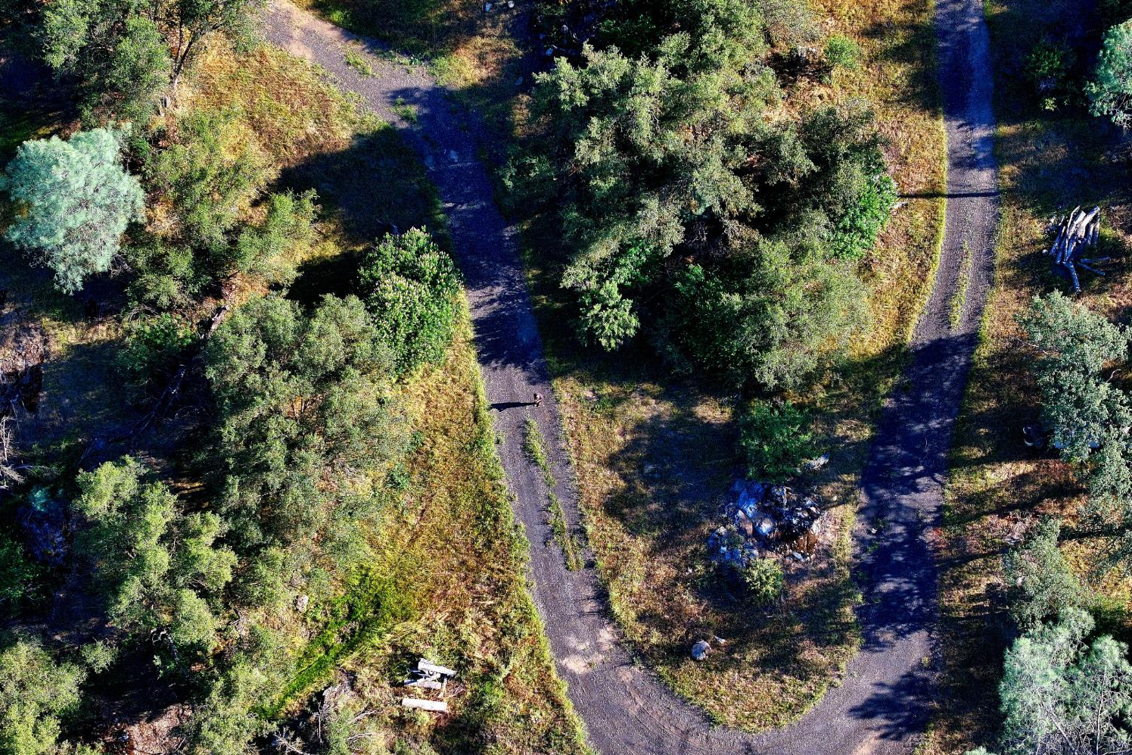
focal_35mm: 73
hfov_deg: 27.7
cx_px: 566
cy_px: 413
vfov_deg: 18.7
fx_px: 2295
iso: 100
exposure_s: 1/25
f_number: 2.8
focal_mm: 19.35
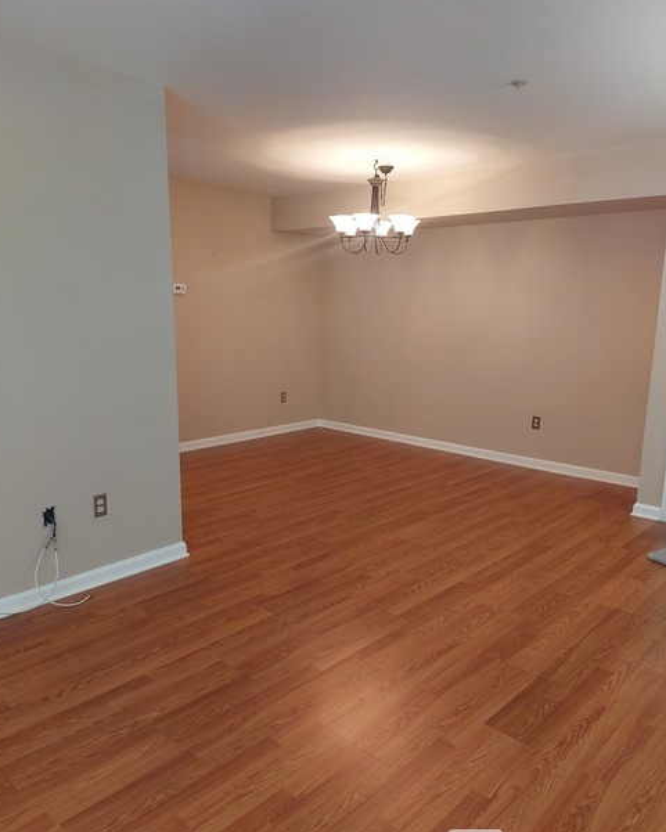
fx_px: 640
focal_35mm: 26
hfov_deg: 54.9
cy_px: 423
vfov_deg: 66.0
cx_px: 325
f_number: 1.8
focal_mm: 5.23
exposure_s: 1/60
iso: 320
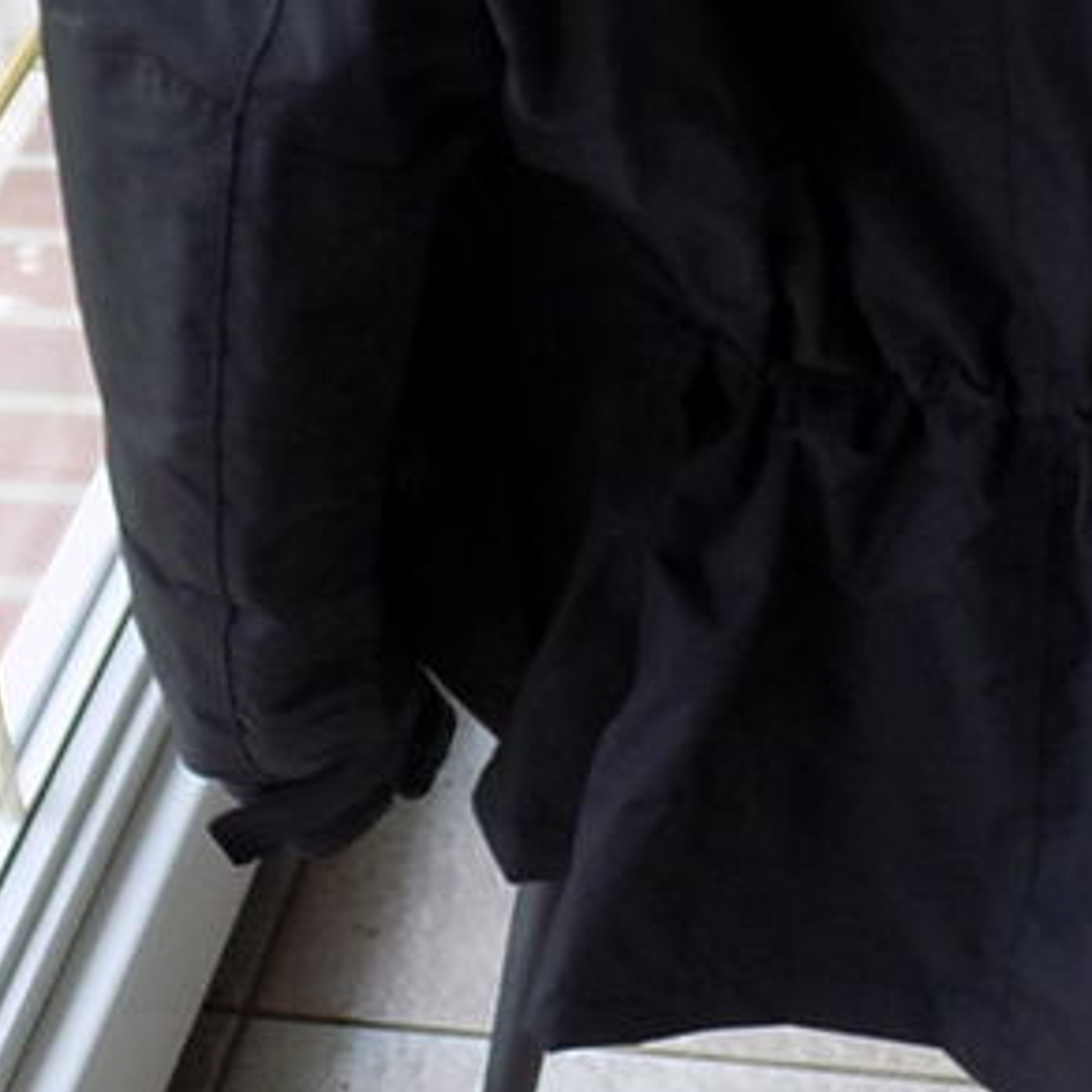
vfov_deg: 16.6
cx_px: 1085
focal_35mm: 103
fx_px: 3676
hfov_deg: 16.6
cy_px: 82
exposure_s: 1/30
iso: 140
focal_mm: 6.1
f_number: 3.4
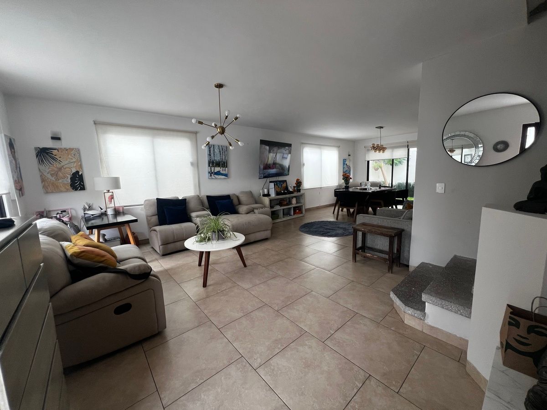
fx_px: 205
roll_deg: +1.2
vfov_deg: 89.9
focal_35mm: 13
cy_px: 205
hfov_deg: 106.2
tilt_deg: -8.4
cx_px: 274
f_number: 1.8
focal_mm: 1.57
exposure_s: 1/99
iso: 80
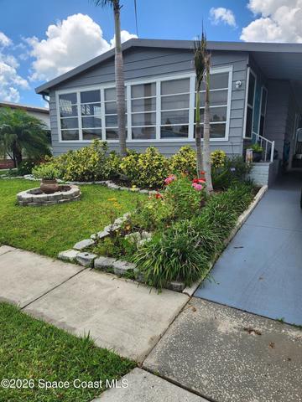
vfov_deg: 73.9
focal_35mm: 23
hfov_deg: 58.9
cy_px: 201
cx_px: 151
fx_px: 268
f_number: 1.8
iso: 20
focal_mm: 5.4
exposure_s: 1/1186
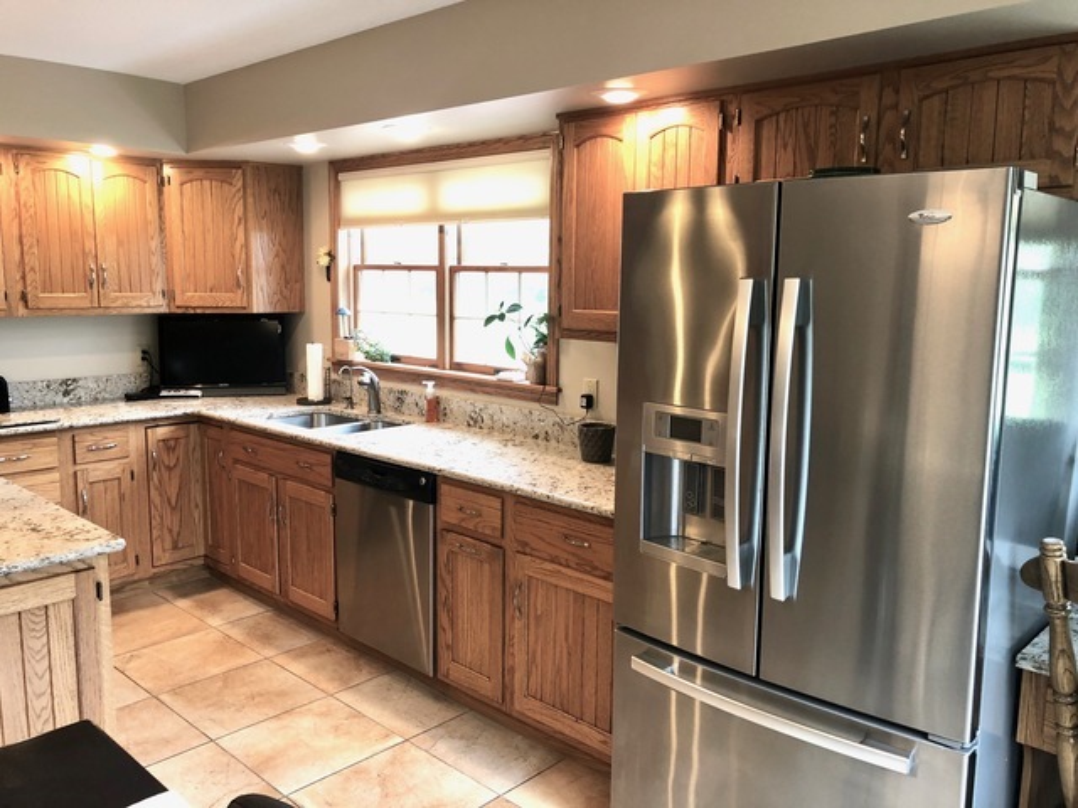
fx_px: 872
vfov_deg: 49.7
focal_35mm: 28
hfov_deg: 63.4
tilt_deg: -7.8
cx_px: 539
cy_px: 404
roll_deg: -0.4
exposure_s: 1/24
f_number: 1.8
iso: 40
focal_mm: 4
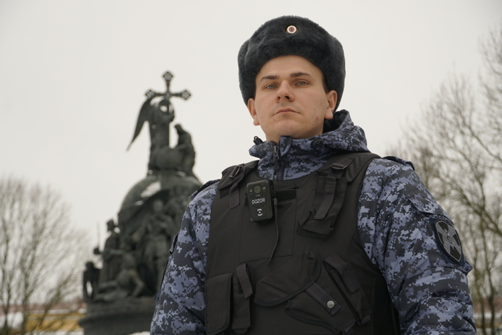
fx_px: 1046
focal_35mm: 75
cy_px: 168
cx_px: 251
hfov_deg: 27.0
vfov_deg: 18.2
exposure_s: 1/160
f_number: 5
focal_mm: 50
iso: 200
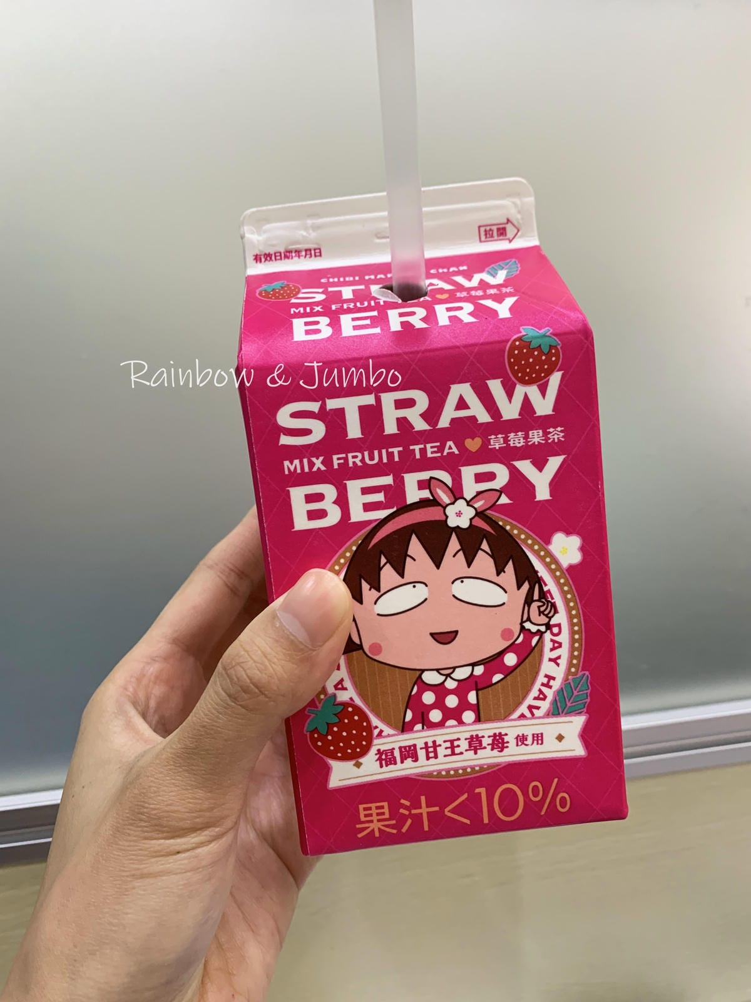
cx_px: 376
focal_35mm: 26
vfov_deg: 67.3
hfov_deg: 53.1
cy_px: 501
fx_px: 752
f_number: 1.8
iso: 100
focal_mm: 4.25
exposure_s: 1/60
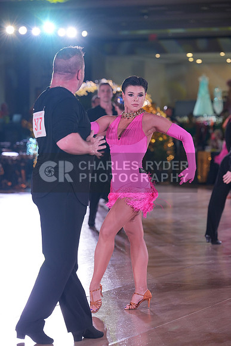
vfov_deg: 17.5
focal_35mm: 117
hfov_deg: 11.7
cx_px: 116
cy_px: 173
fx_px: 1125
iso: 1000
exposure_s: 1/400
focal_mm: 117
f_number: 3.5
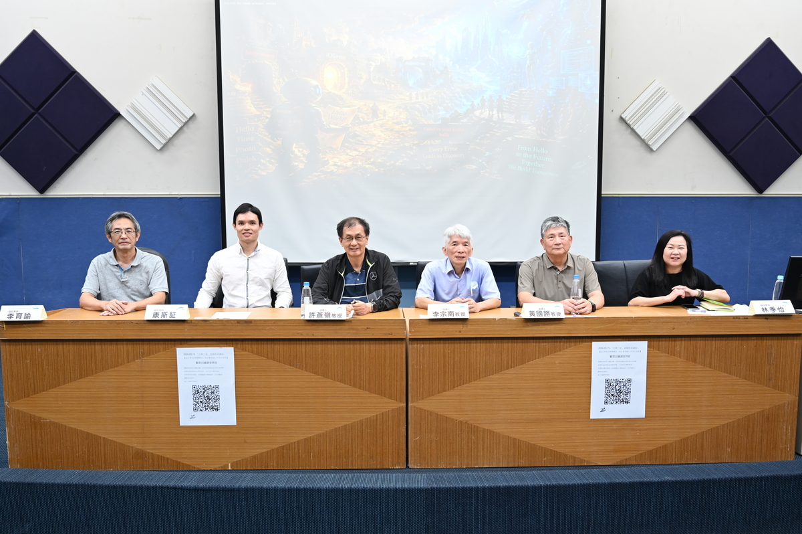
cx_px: 401
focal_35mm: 30
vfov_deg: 42.9
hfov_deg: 61.1
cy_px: 267
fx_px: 679
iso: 720
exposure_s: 1/80
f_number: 4
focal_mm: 30.5
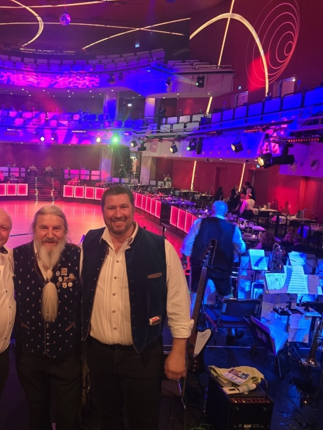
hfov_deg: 42.8
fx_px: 386
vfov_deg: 58.4
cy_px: 217
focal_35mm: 31
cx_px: 52
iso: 640
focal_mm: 6.3
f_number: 1.7
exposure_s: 1/30.3
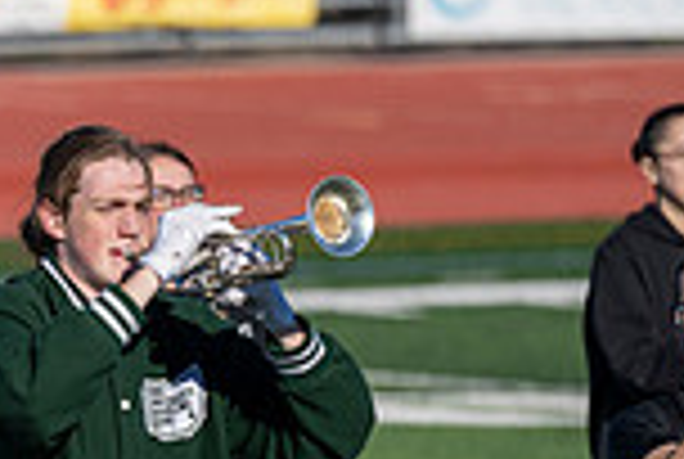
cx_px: -590
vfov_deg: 1.8
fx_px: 14487
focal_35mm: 761
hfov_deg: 2.7
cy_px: 412
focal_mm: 200
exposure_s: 1/2000
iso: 160
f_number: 4
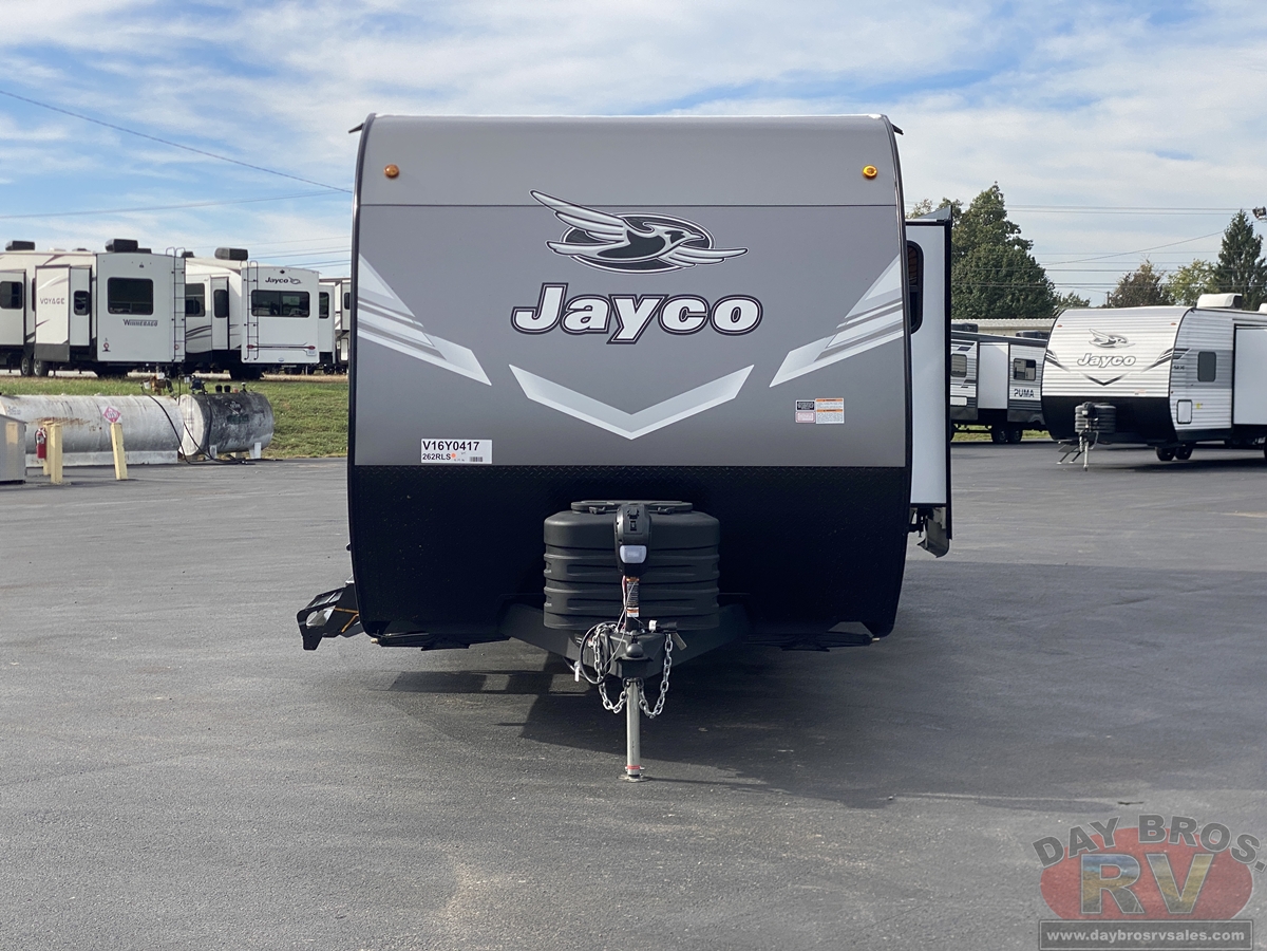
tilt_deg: -2.6
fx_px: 1903
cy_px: 476
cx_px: 634
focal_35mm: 52
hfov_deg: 36.8
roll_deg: -0.6
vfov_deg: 28.0
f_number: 2
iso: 20
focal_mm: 6
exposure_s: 1/1597
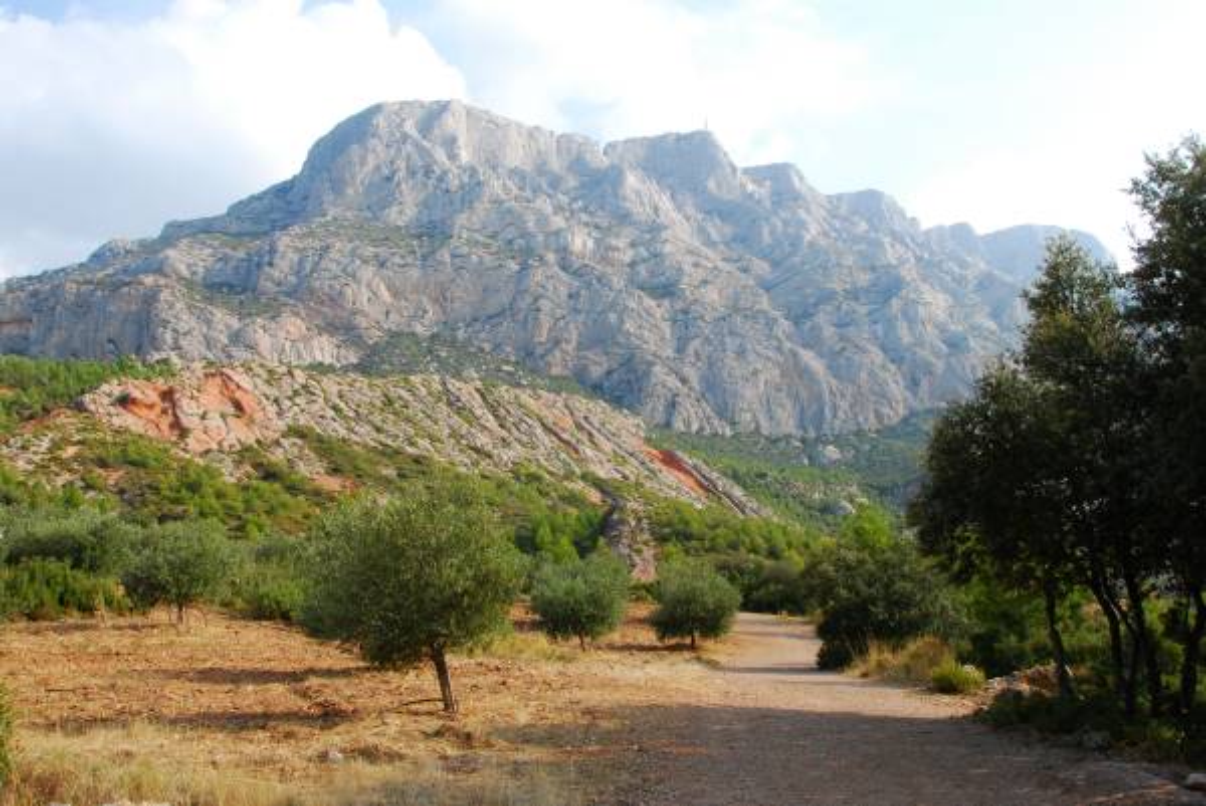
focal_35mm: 33
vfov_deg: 40.0
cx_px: 603
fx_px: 1106
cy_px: 403
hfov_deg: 57.2
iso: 200
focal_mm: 22
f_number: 14
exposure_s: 1/125
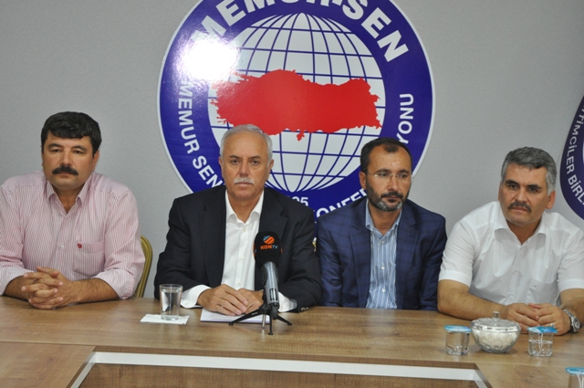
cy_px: 194
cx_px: 292
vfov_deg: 17.4
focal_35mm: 78
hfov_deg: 26.0
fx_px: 1264
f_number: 4.5
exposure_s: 1/60
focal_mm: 52
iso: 800
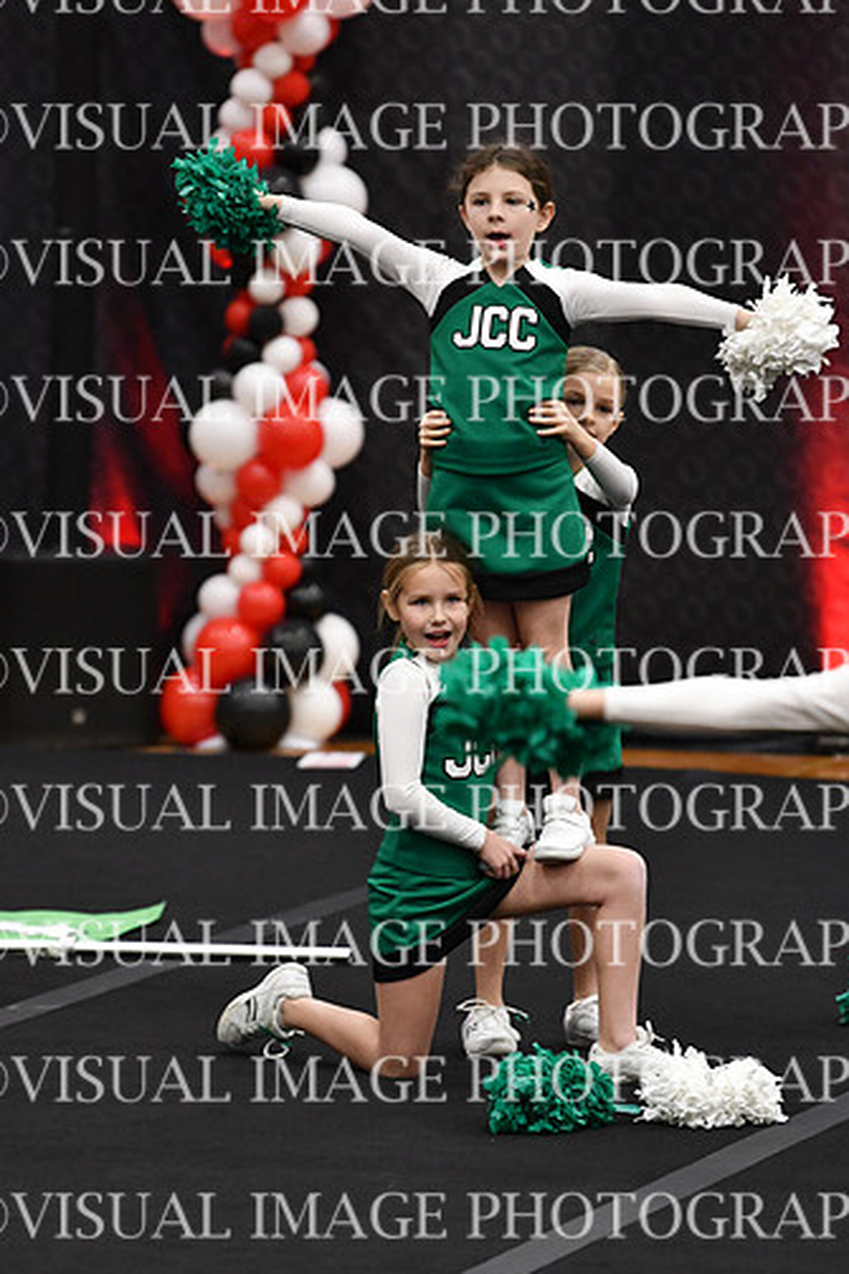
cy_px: 603
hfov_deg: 4.7
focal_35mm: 294
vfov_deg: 7.0
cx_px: 450
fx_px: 10407
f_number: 2.8
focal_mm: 170
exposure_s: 1/800
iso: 4000
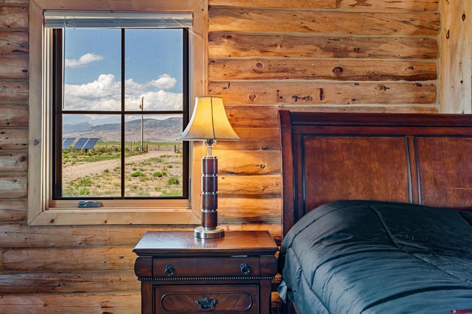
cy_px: 157
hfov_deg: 54.4
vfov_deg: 37.8
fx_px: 459
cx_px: 236
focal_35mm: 35
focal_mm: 35
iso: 100
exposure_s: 2
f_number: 8
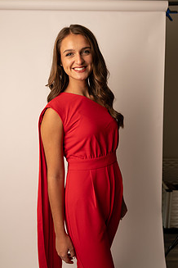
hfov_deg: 39.9
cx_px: 82
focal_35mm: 33
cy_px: 135
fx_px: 245
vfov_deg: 57.2
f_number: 3.2
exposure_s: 1/160
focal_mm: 24
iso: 100
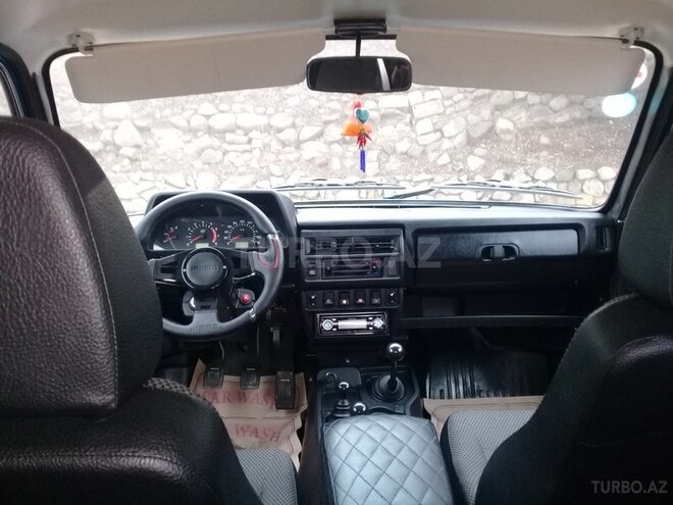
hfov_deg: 58.4
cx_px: 336
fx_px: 603
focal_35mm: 31
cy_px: 252
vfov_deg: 45.4
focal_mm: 3.3
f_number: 2.2
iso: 200
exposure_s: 1/33
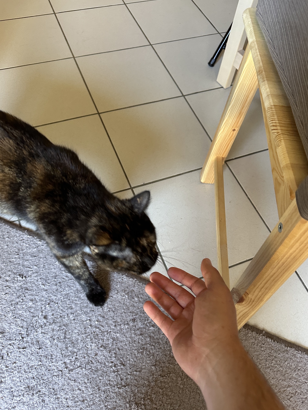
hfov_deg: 54.9
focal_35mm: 25
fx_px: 297
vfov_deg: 69.4
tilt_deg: -61.4
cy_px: 213
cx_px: 150
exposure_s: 1/60
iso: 250
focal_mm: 6.86
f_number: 1.78
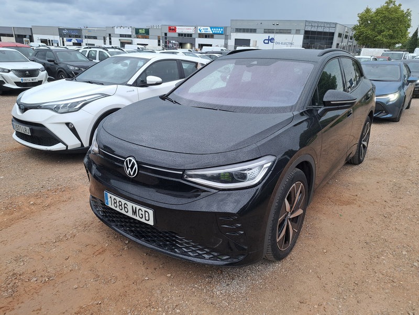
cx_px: 210
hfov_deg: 71.6
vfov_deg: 56.8
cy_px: 158
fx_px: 291
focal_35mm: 24
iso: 50
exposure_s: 1/50
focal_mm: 5.23
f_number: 1.8
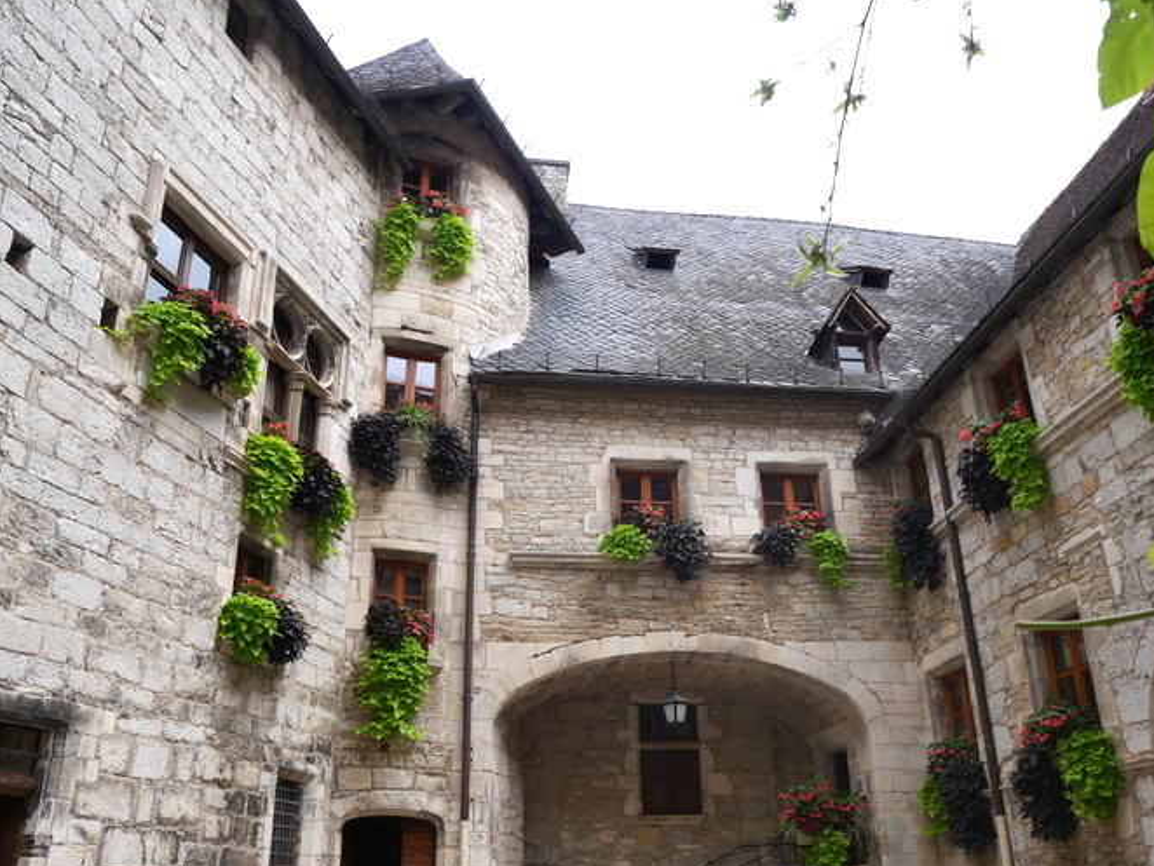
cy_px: 490
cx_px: 610
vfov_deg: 48.1
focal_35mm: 29
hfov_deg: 61.6
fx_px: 967
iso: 200
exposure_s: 1/320
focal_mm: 12
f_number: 5.6
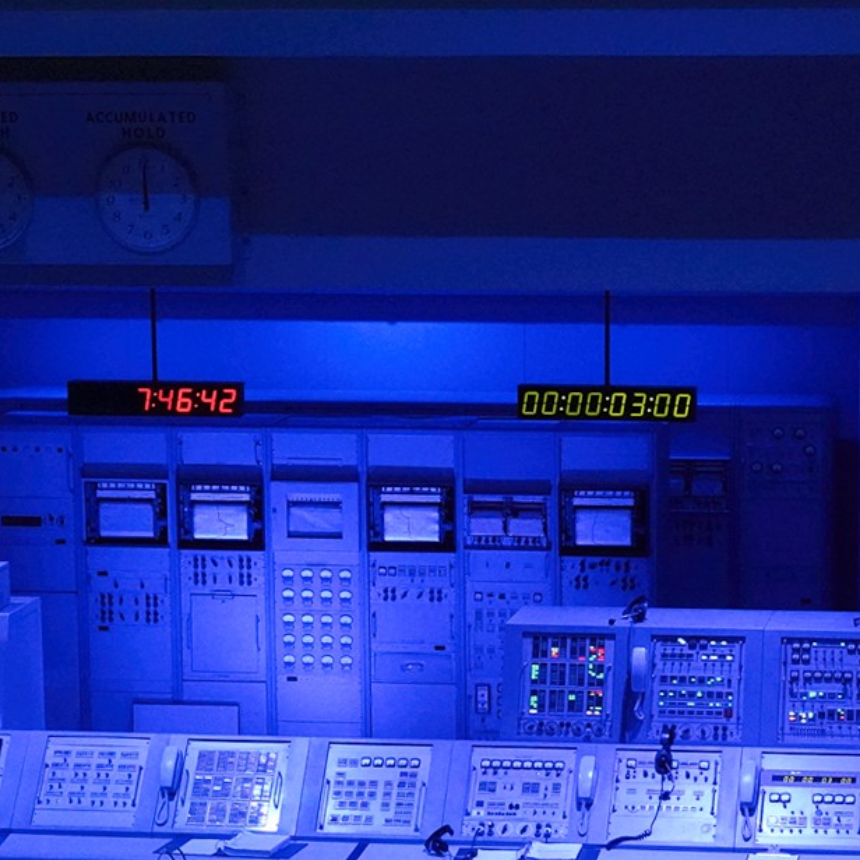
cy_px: 764
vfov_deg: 13.6
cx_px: 582
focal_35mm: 127
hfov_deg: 13.7
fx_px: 3570
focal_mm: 46
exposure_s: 1/80
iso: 8000
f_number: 8
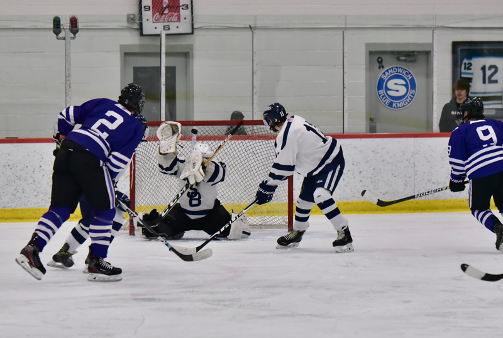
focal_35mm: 195
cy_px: 169
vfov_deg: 7.1
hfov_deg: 10.5
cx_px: 252
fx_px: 2732
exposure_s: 1/1000
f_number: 5.6
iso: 5000
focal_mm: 195
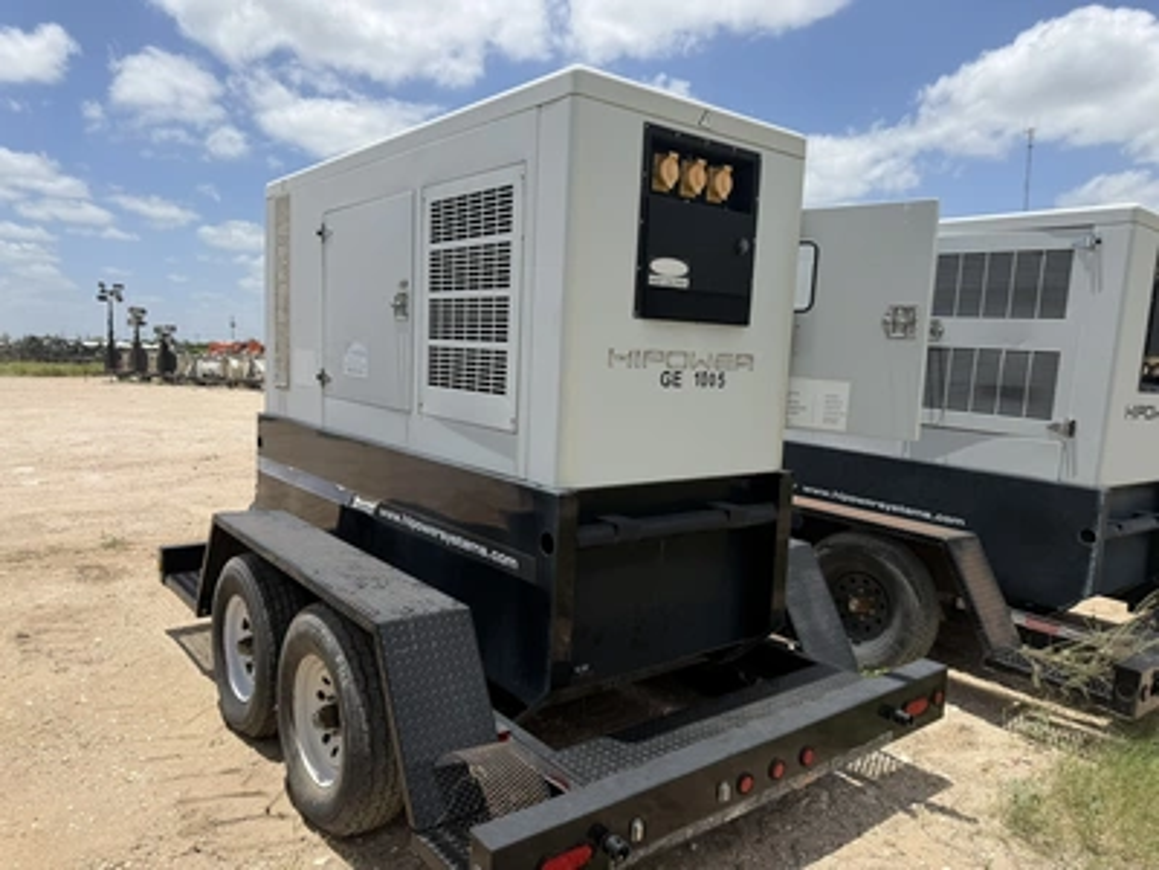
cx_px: 580
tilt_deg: -4.8
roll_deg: -1.3
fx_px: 804
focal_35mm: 24
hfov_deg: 71.6
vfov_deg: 56.8
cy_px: 435
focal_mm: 6.76
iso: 80
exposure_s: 1/6173
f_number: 1.78
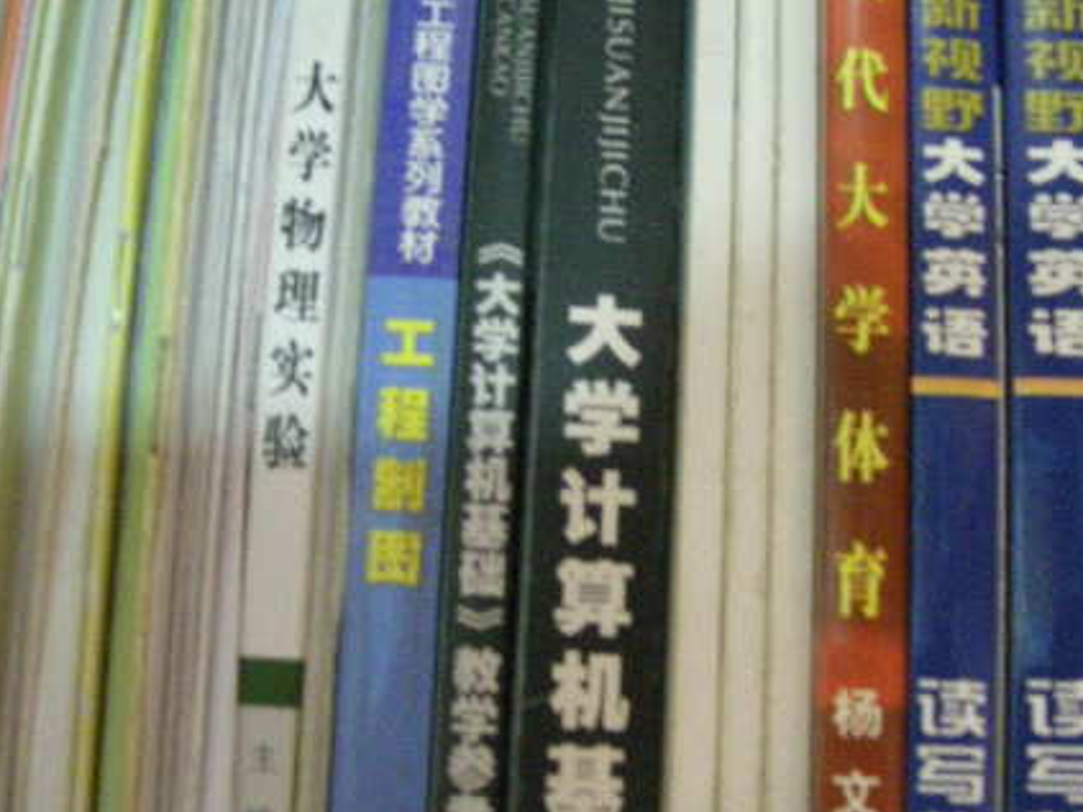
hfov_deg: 36.1
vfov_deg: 27.5
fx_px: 1658
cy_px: 366
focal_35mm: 53
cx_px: 643
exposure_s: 1/8
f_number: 2.8
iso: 622
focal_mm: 5.7
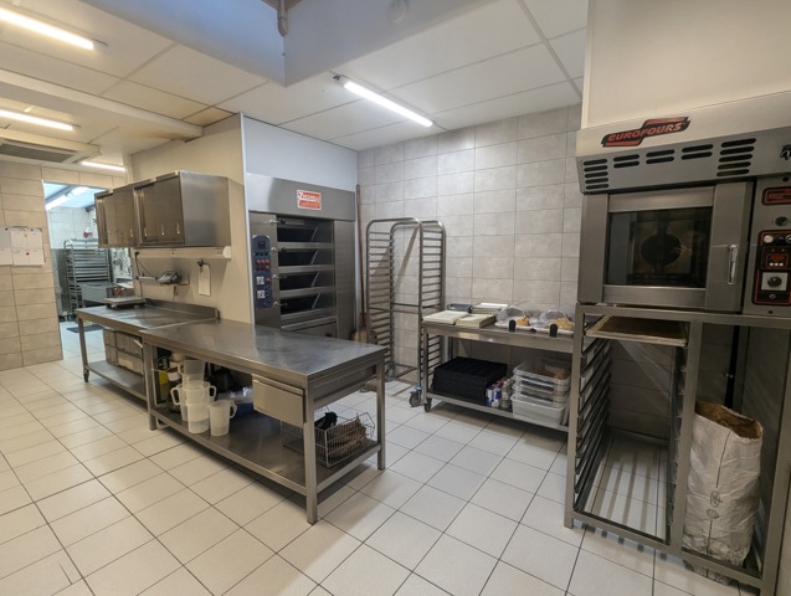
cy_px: 298
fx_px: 366
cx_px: 396
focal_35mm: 16
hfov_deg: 94.4
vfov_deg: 78.3
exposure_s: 1/100
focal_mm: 2.35
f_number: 2.2
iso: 148
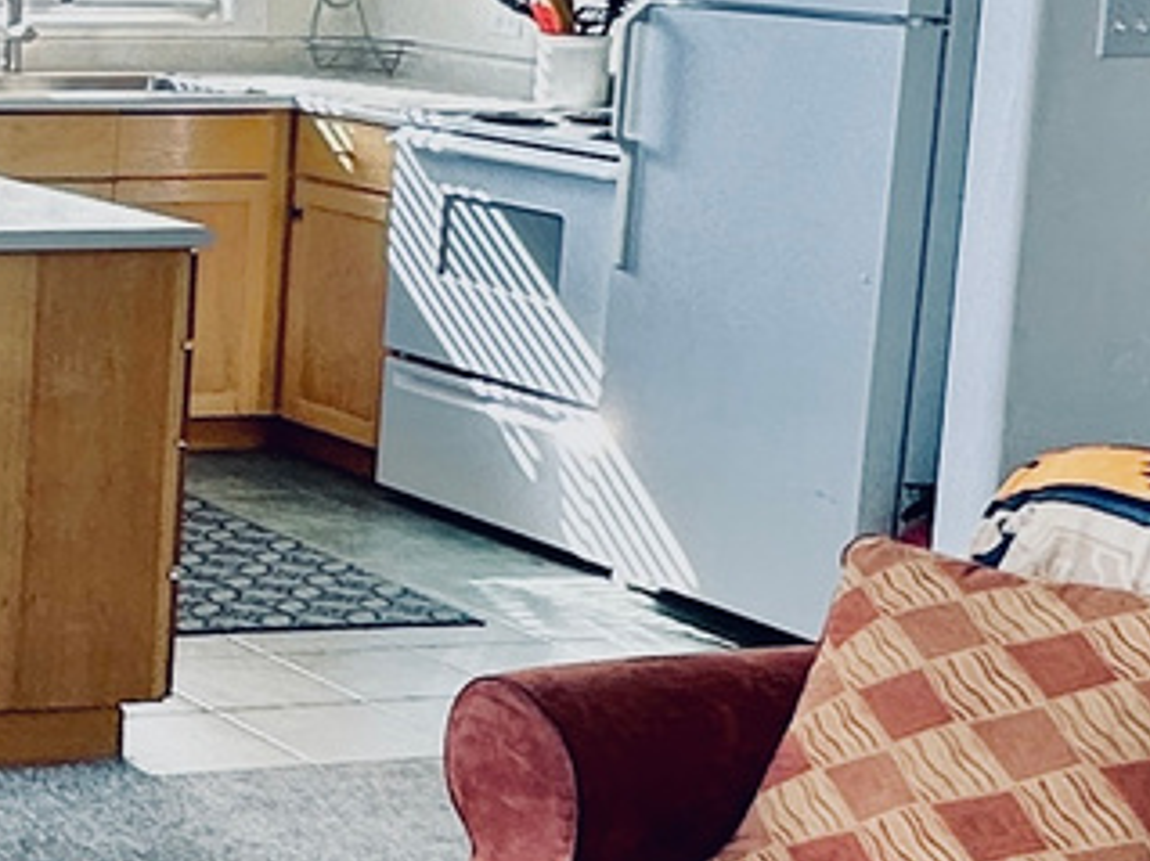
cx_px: -945
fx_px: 2989
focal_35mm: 90
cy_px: 166
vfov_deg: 16.3
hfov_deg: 17.5
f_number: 2.2
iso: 40
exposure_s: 1/134
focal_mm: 2.22
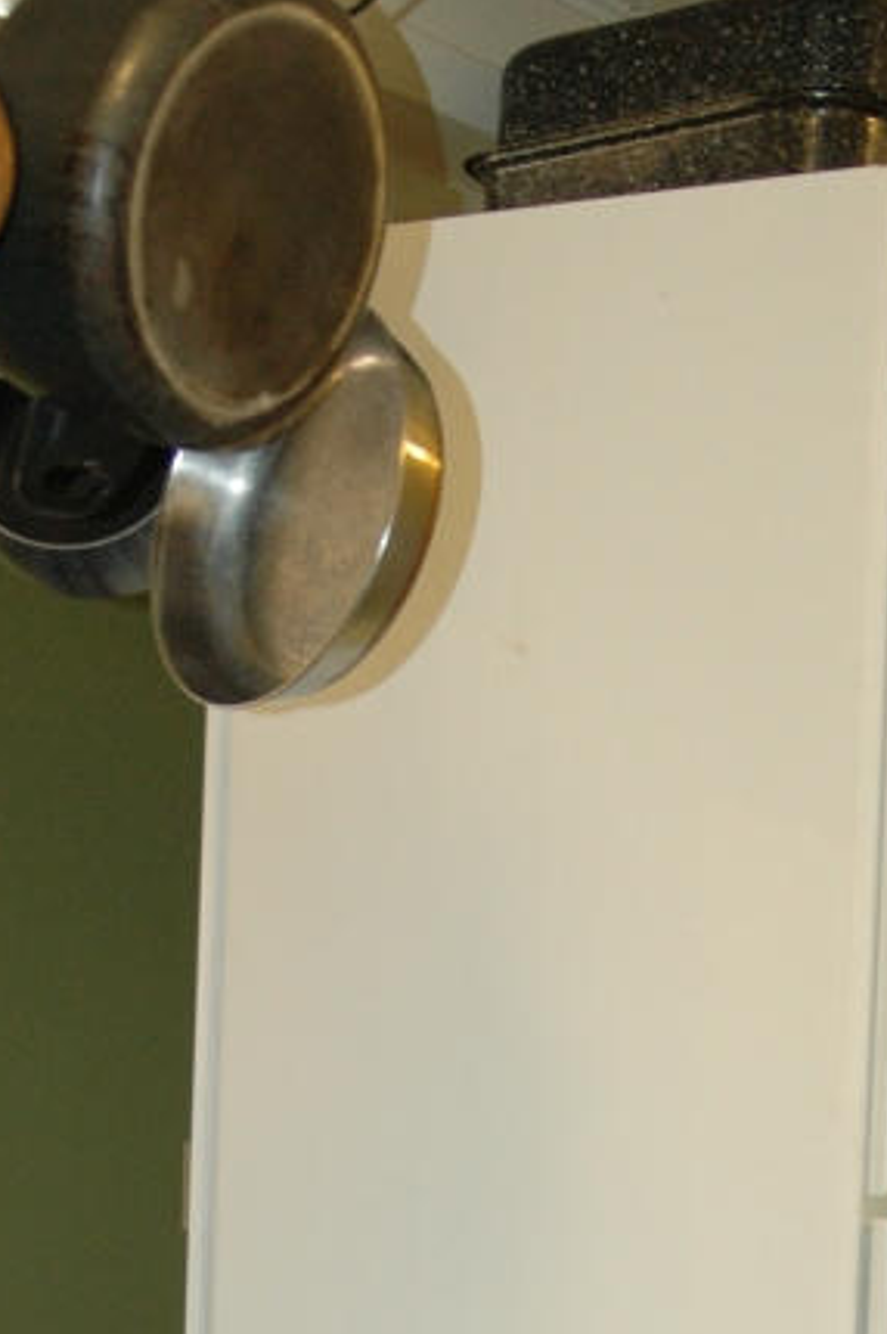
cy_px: 1318
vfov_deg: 22.3
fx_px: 3257
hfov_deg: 15.5
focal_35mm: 88
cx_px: 394
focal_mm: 28
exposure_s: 1/60
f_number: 4
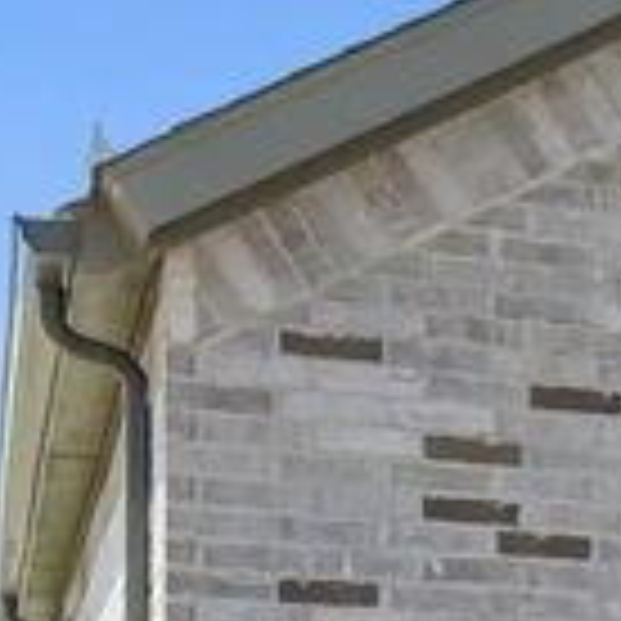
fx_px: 2679
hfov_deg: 10.2
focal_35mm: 132
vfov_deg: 12.7
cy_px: 884
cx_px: 1768
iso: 400
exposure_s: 1/100
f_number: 8
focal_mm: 21
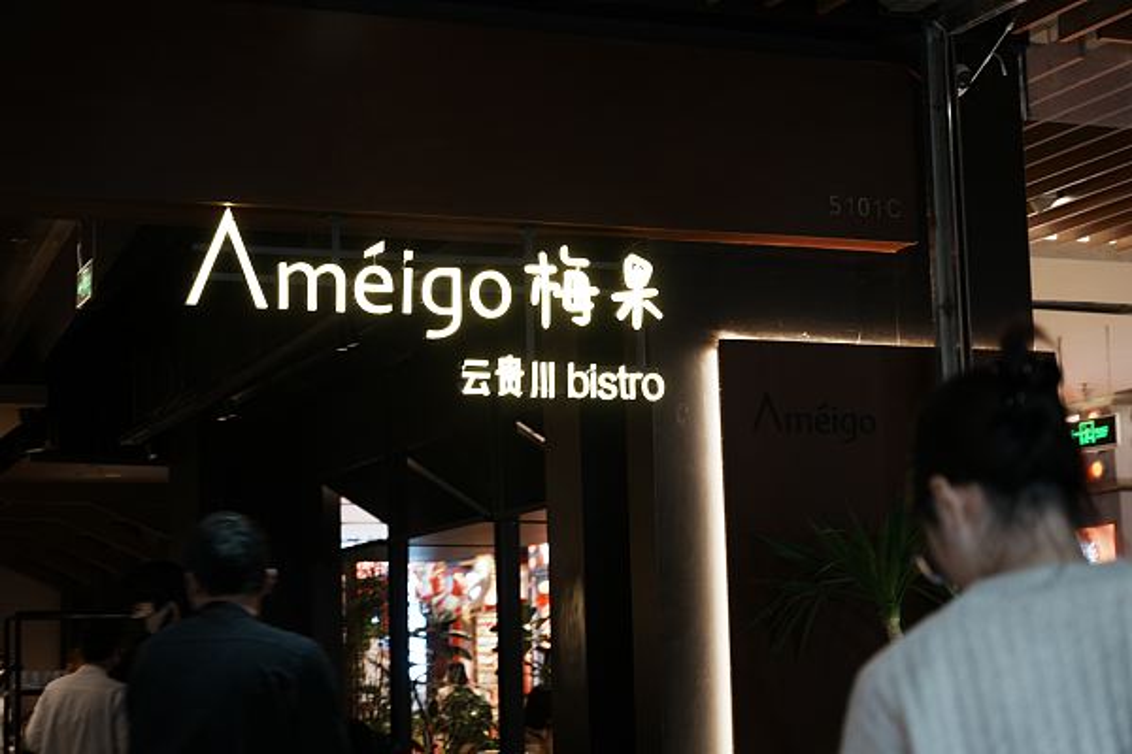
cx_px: 566
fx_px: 2201
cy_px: 377
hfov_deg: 28.8
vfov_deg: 19.5
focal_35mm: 70
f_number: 4
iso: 500
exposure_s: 1/30
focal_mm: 70
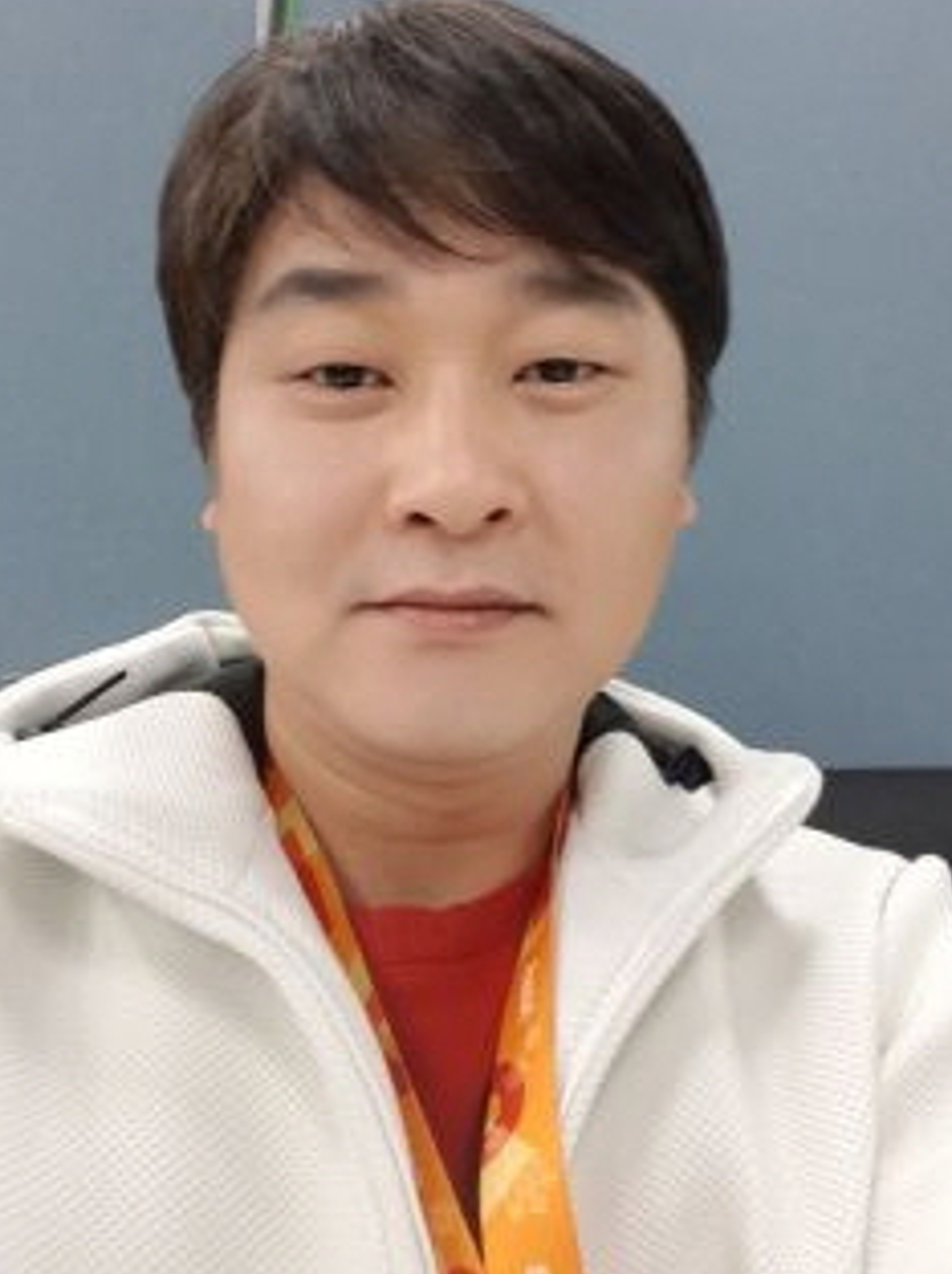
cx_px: 488
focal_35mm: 32
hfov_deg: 44.1
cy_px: 497
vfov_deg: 56.3
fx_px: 1176
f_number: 1.7
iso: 160
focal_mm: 2.95
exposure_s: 1/40
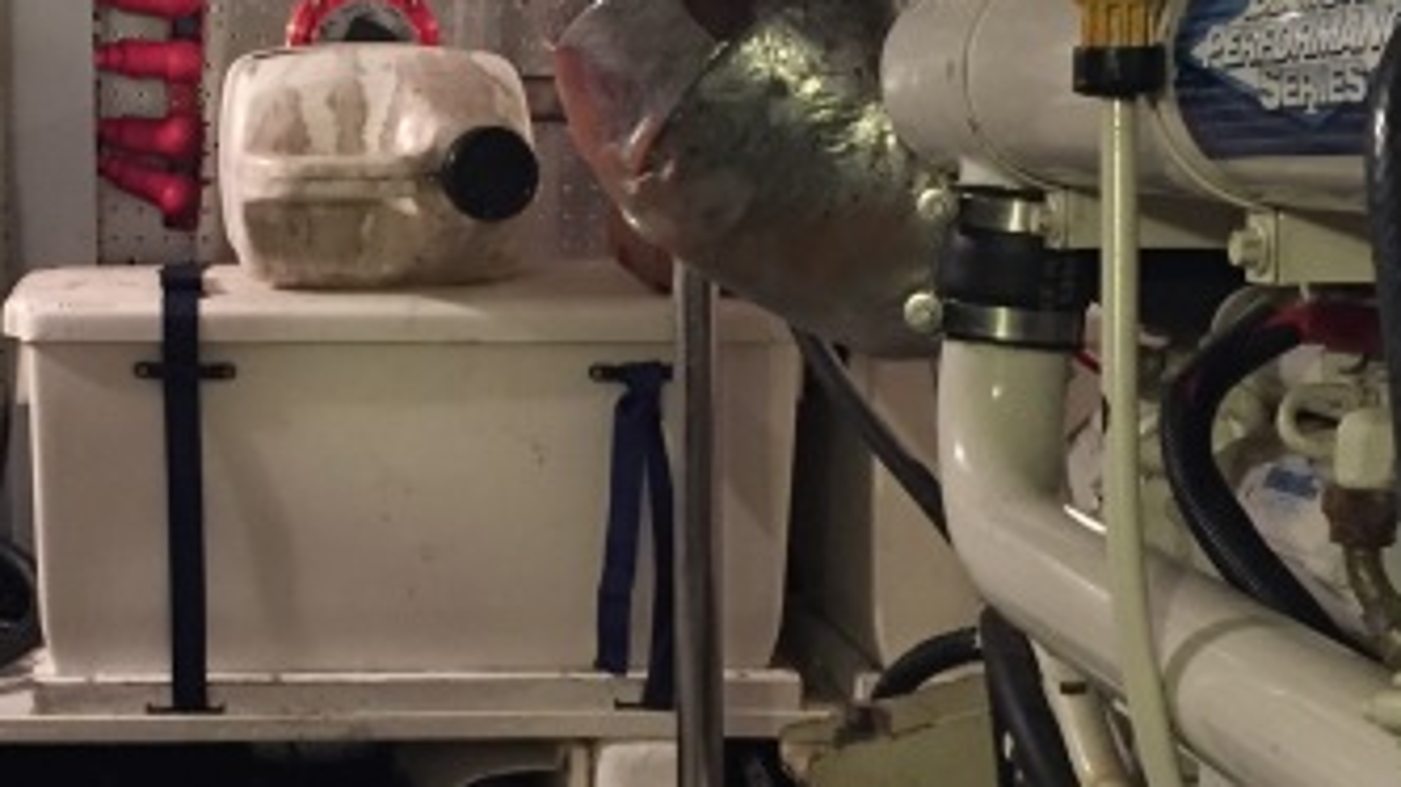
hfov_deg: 27.5
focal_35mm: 76
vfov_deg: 15.9
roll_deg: -0.5
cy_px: 337
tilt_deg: -5.5
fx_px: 2822
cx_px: 353
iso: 250
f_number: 2.2
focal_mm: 4.15
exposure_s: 1/15
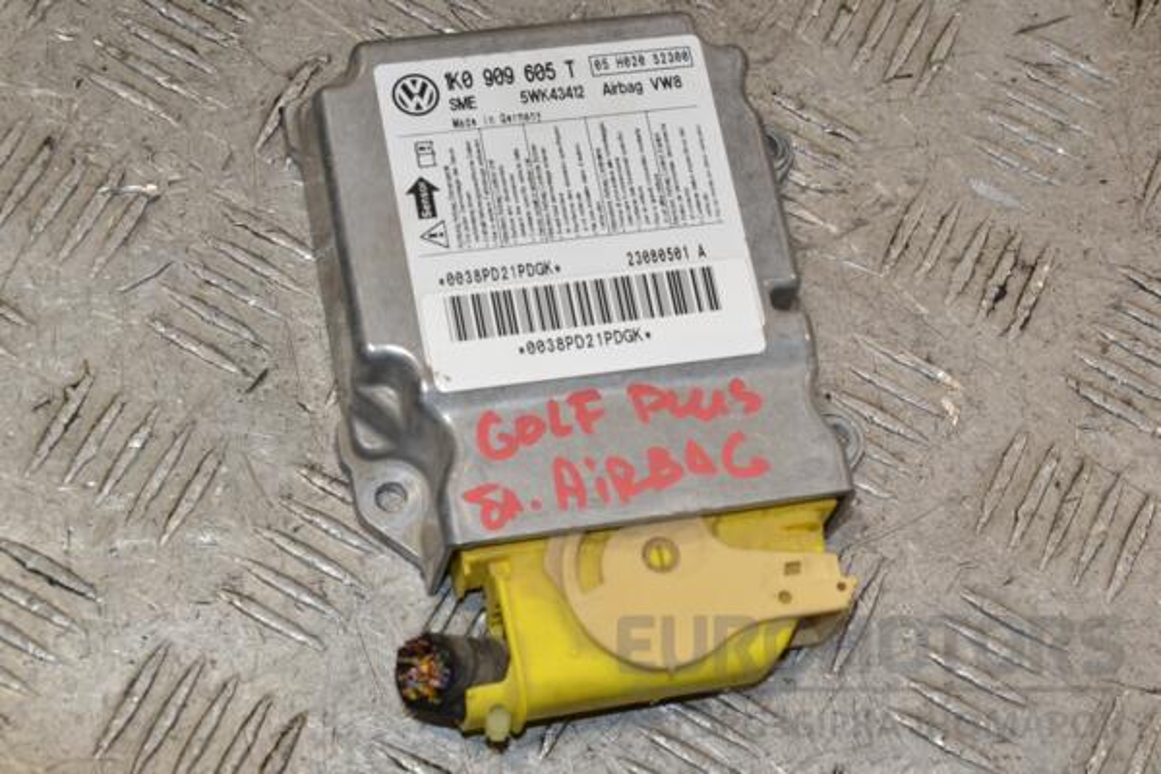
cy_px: 387
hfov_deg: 23.4
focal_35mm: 87
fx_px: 2806
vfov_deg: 15.7
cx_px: 580
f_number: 10
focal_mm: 58
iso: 800
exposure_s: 1/200
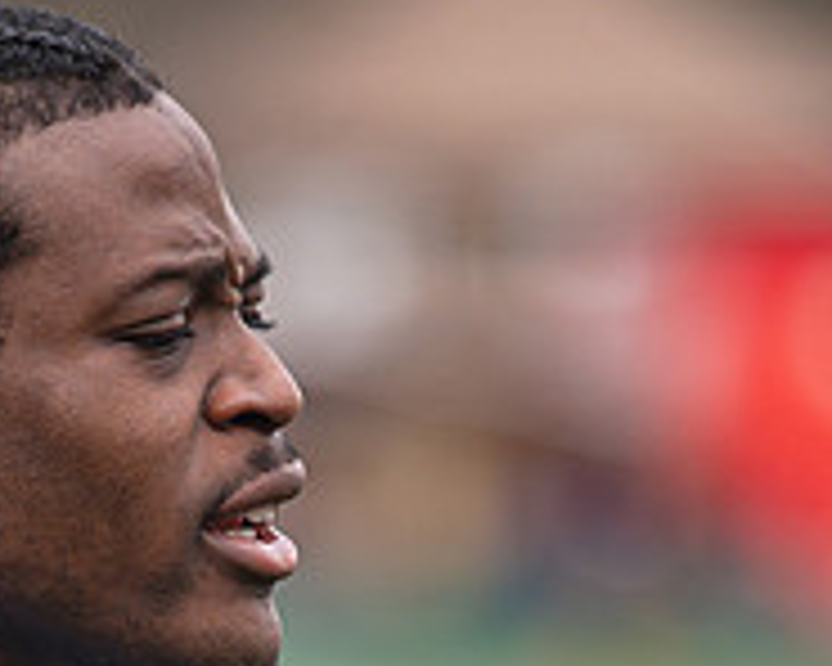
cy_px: 727
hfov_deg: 2.5
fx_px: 18960
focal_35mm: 770
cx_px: 259
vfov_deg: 2.0
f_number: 1.8
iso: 100
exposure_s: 1/1900
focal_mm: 135
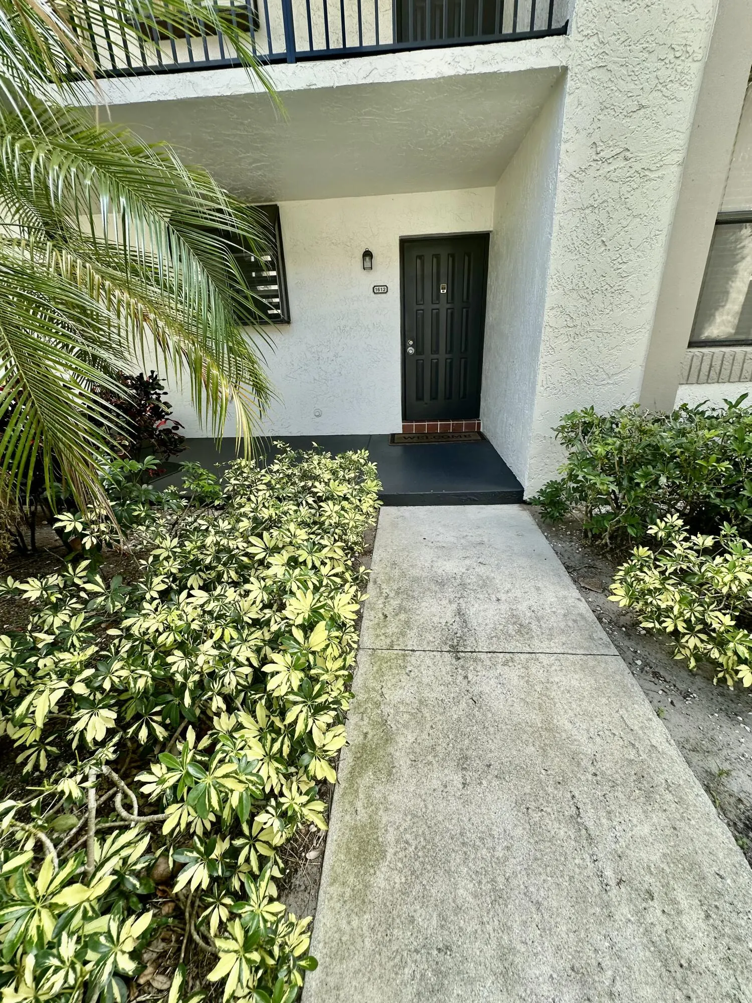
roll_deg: +1.2
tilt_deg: -21.0
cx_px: 376
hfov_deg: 85.7
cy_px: 502
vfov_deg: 102.1
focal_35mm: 14
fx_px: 406
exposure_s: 1/184
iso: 40
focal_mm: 2.22
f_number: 2.2
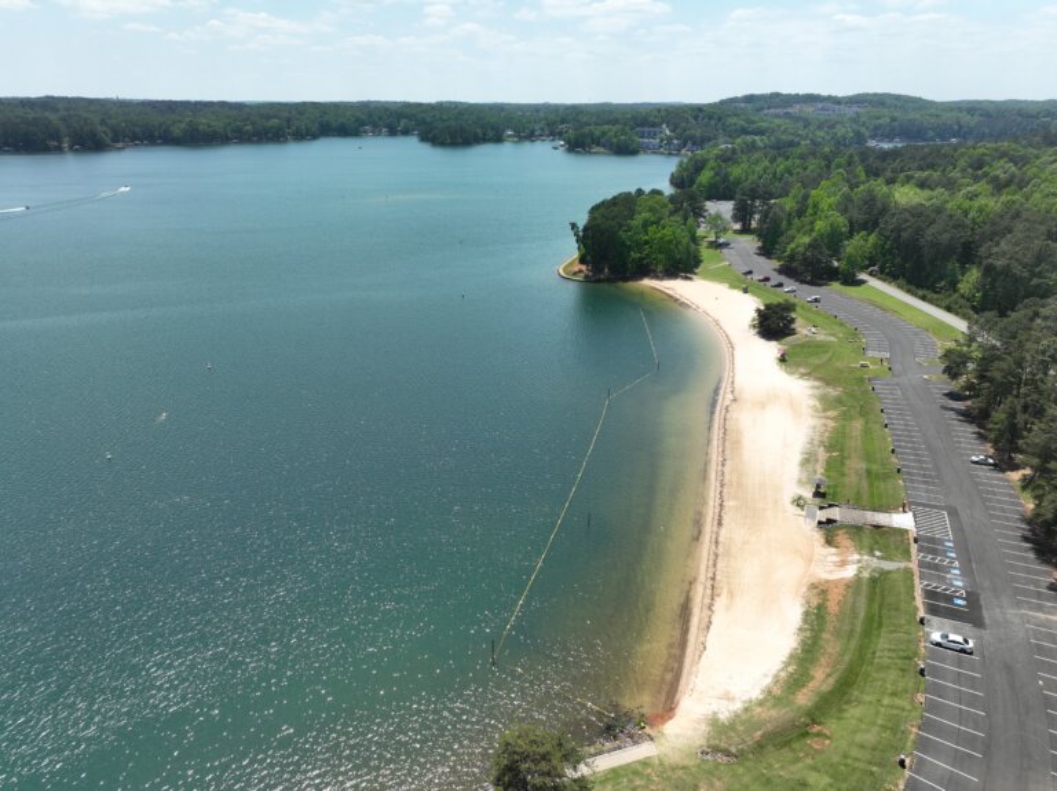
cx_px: 528
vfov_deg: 56.8
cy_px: 396
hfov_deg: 71.6
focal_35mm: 24
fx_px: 732
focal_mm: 12.29
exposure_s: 1/200
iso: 100
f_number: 4.5
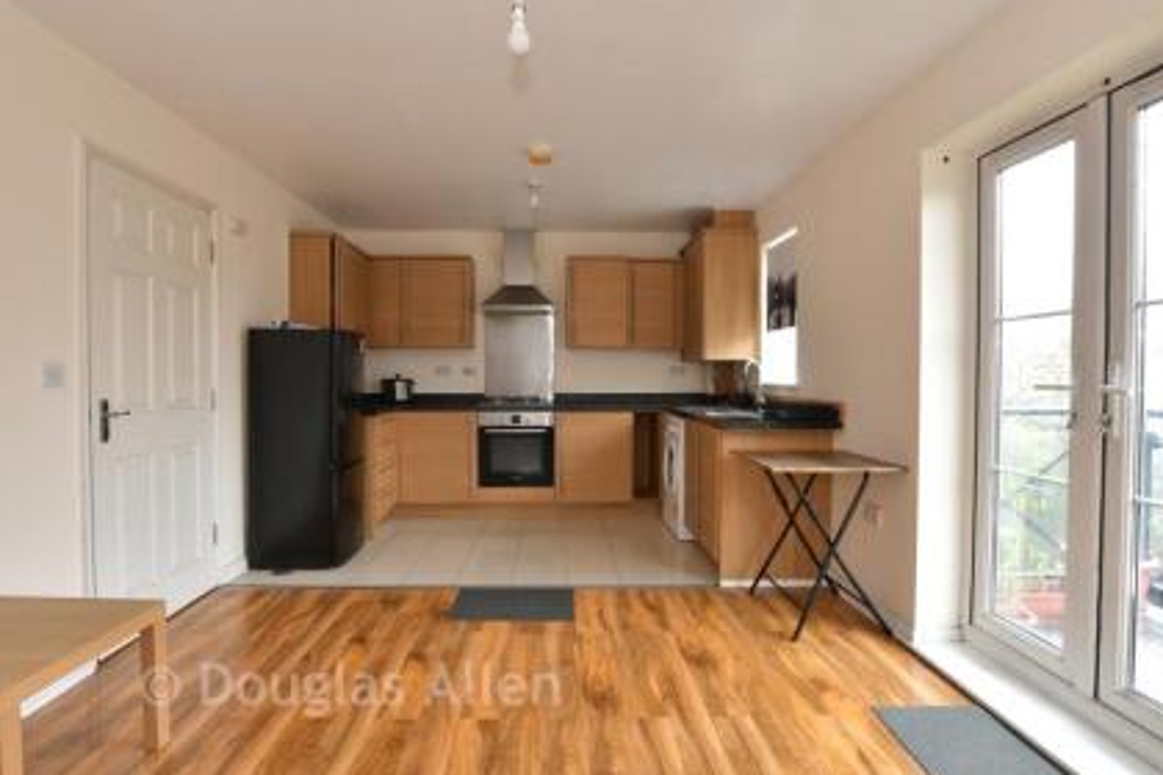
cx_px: 568
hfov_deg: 93.3
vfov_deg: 70.4
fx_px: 549
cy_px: 383
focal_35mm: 17
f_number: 8
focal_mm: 10
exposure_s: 2
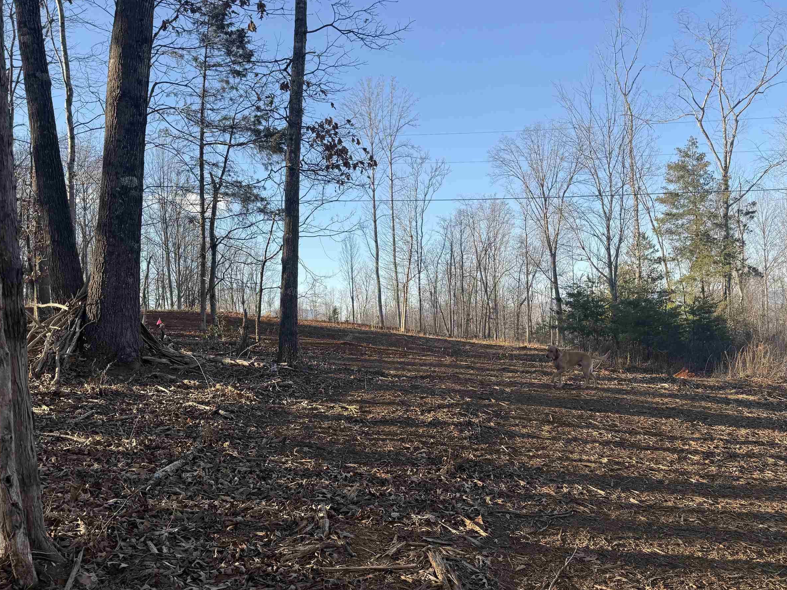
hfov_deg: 58.2
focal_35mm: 31
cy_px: 325
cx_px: 430
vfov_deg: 45.4
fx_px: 705
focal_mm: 6.76
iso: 80
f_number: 1.78
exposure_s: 1/1618
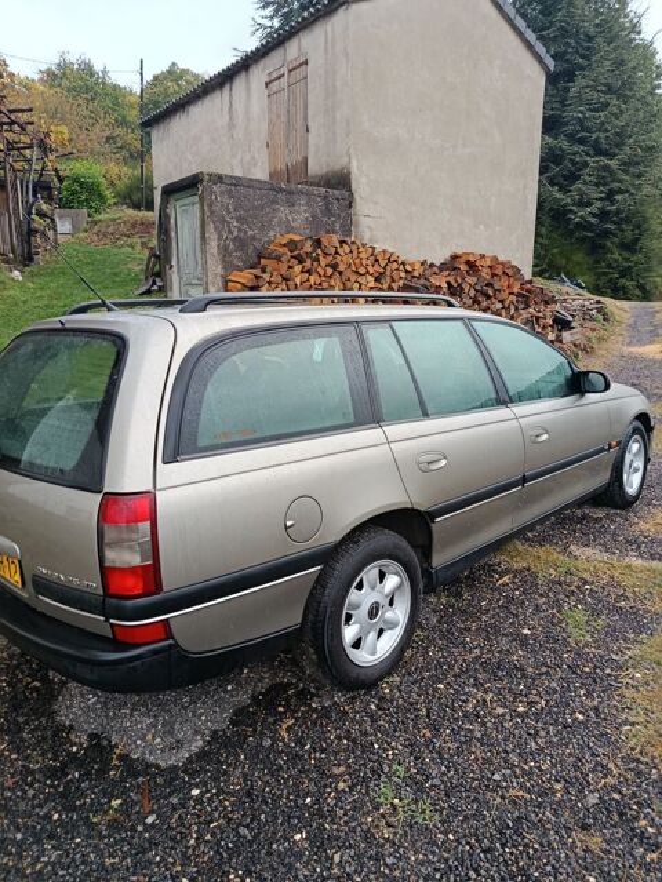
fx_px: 612
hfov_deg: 56.8
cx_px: 331
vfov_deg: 71.6
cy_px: 441
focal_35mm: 24
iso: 339
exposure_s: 1/100
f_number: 1.7
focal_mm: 5.24
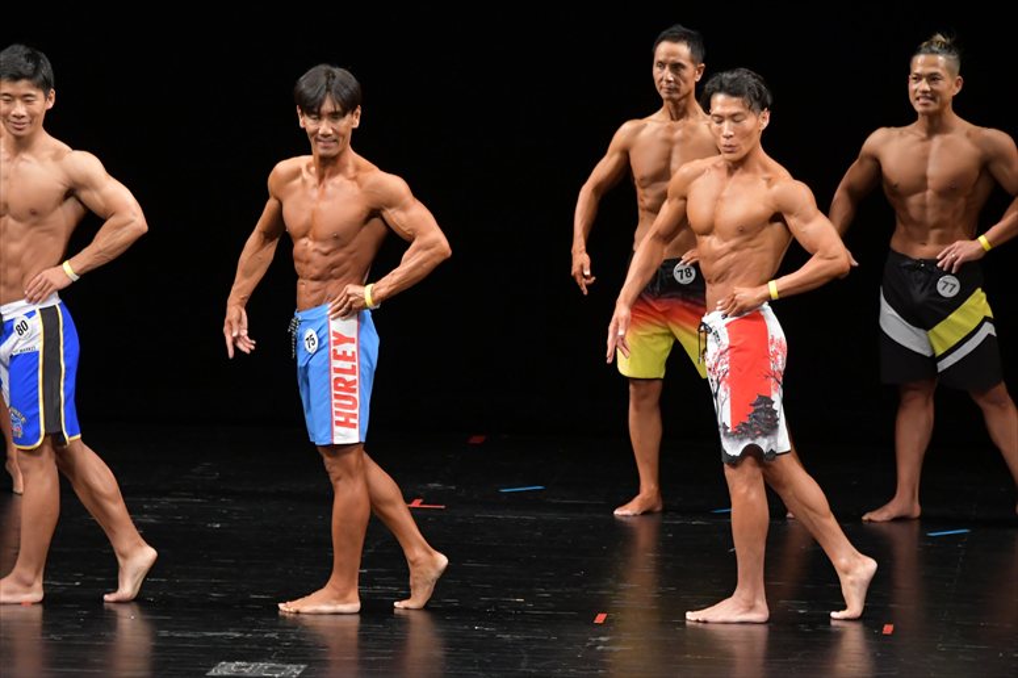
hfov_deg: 7.6
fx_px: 7631
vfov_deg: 5.1
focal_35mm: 270
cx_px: 509
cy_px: 339
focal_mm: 180
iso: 3200
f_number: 5.6
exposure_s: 1/400
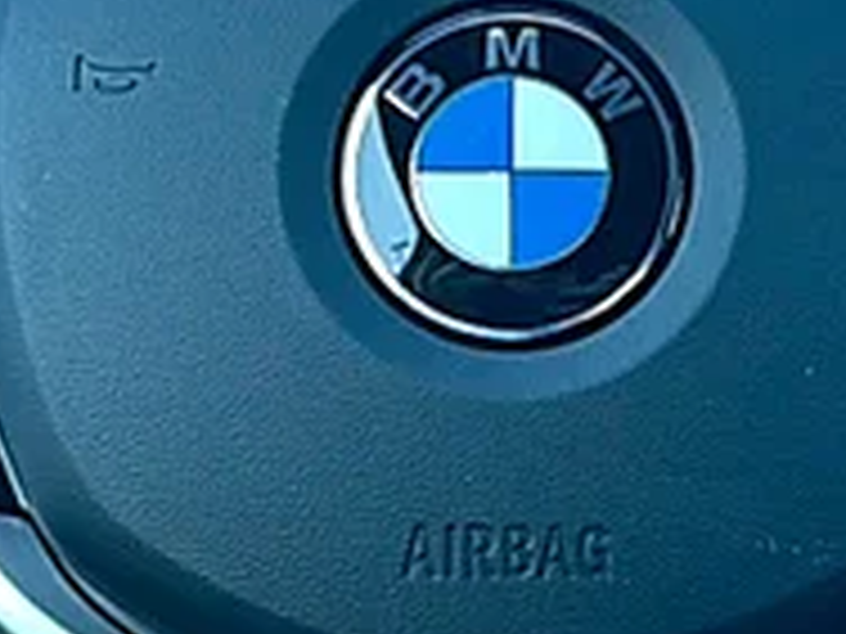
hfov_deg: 21.0
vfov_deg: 15.8
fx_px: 2273
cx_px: 585
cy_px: 155
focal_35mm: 93
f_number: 1.78
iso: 64
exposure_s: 1/160
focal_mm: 6.86
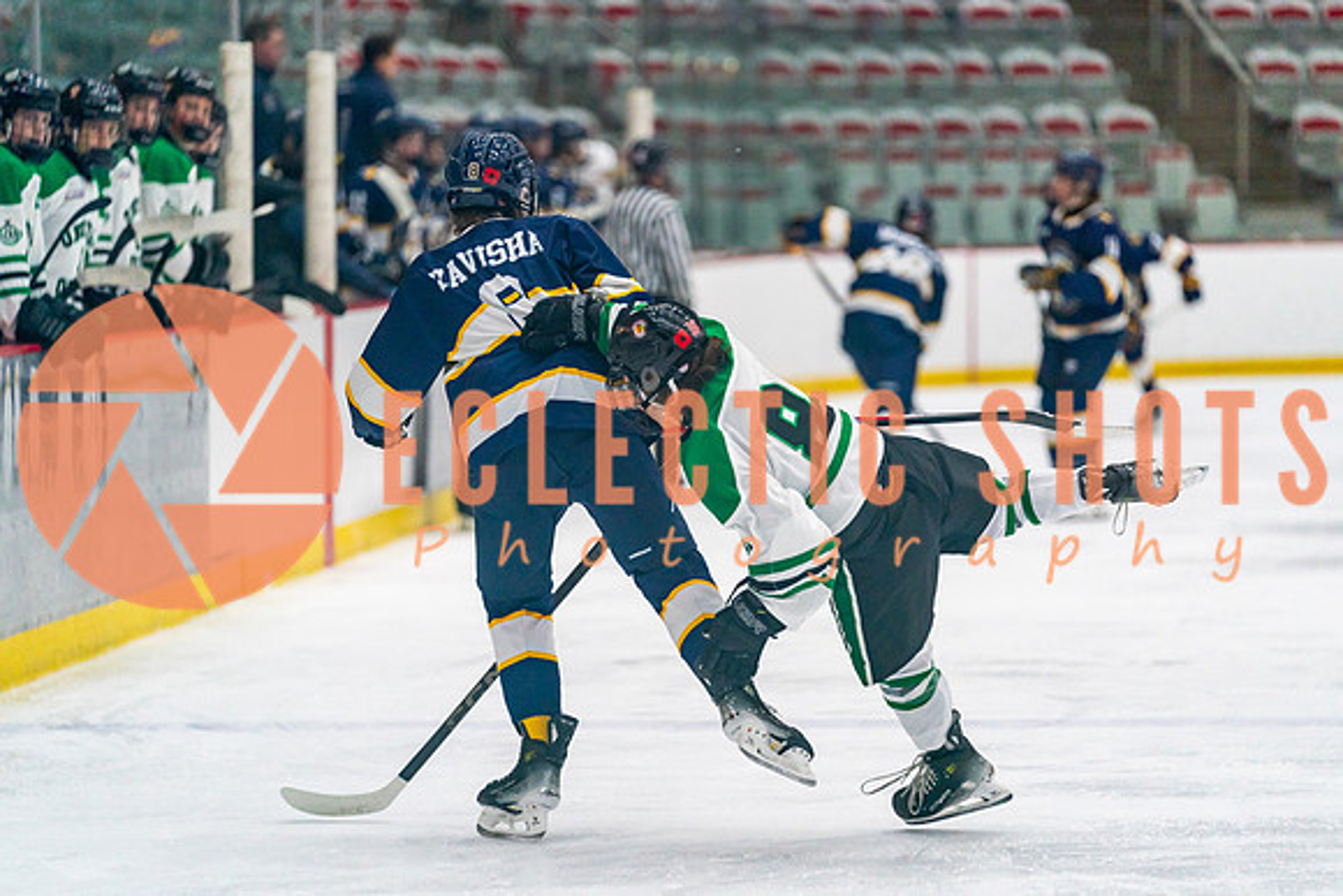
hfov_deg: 11.0
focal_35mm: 187
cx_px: 672
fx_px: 6977
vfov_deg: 7.3
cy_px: 448
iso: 3200
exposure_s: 1/1250
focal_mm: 187
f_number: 2.8
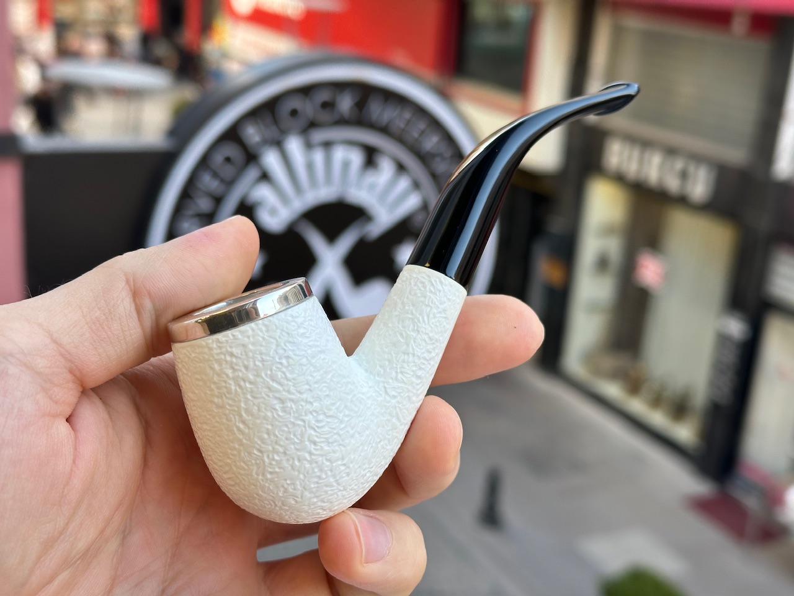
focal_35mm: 48
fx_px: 1101
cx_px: 397
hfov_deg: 39.7
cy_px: 298
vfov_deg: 30.3
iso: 64
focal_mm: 6.86
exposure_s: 1/209
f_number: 1.78
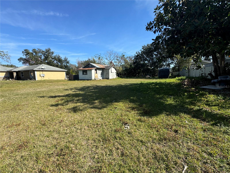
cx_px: 115
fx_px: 93
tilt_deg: -7.9
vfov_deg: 85.7
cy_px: 86
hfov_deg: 102.1
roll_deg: +1.3
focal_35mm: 14
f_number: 2.2
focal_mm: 2.22
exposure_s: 1/1020
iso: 50
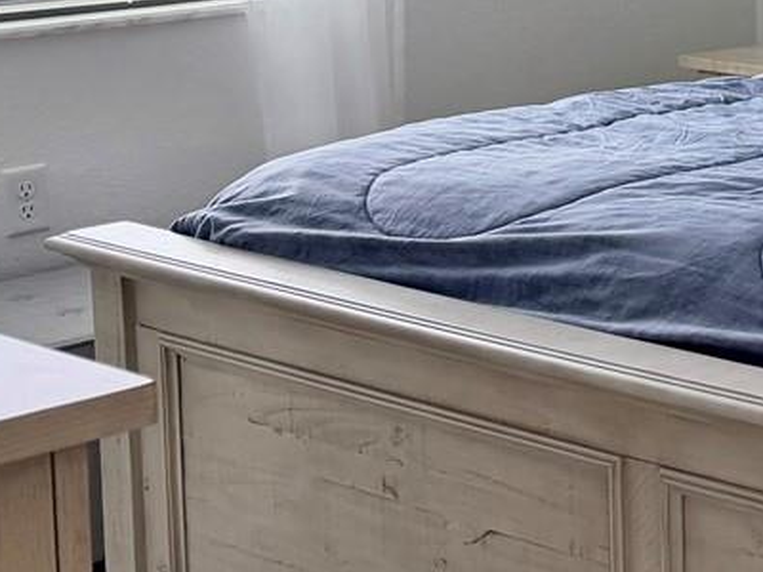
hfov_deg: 16.9
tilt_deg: -8.3
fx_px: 2116
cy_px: -4
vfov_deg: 15.1
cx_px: 1377
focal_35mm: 96
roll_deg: -1.2
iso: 125
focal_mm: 6.76
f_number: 1.78
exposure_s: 1/193
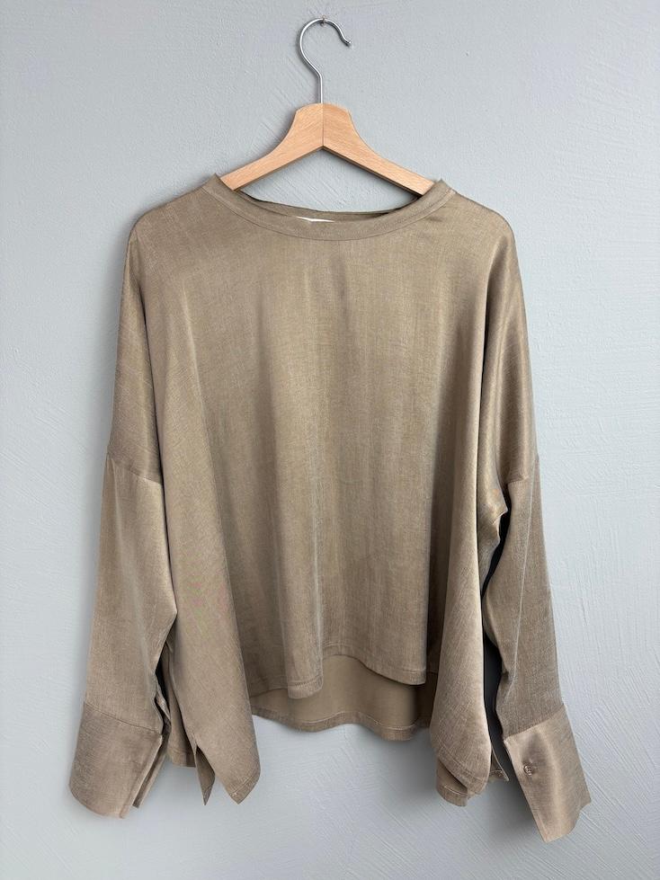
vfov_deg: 67.3
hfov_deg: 53.1
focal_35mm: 26
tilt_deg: -10.5
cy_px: 440
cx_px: 330
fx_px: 661
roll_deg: +1.1
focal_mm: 5.96
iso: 80
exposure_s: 1/100
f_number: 1.6
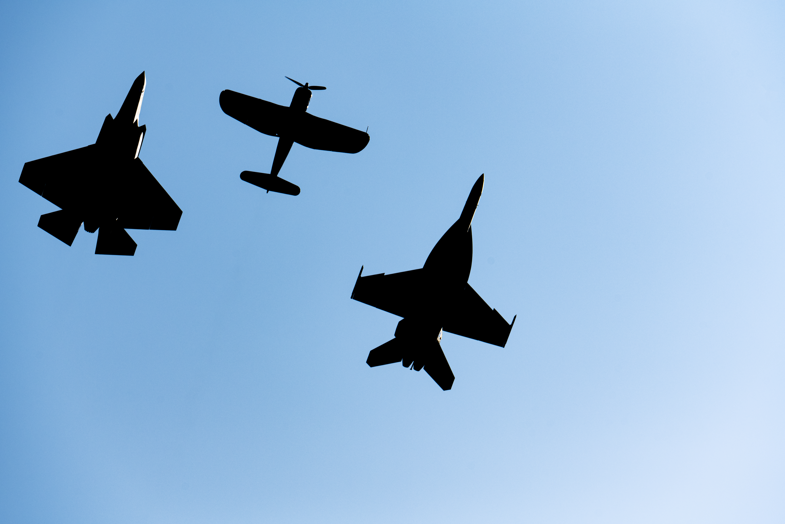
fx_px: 4252
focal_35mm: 195
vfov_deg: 7.0
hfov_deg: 10.5
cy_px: 262
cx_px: 392
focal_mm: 195
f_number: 8
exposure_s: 1/2000
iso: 320
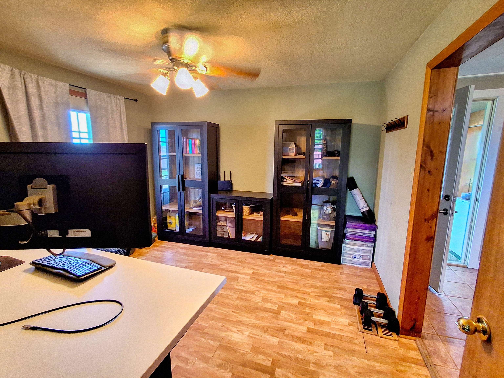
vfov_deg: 78.1
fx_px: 233
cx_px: 252
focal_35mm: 16
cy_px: 189
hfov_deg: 94.5
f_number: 2.2
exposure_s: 1/30
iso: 160
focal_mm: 1.5
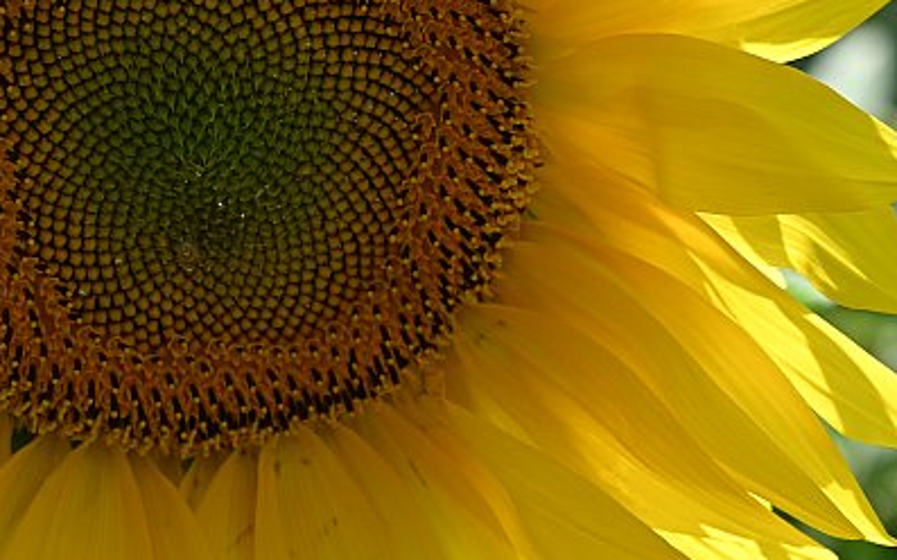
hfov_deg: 13.6
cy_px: 93
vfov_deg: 8.5
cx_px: 375
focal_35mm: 154
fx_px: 3764
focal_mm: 50
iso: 100
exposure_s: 1/320
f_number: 6.3
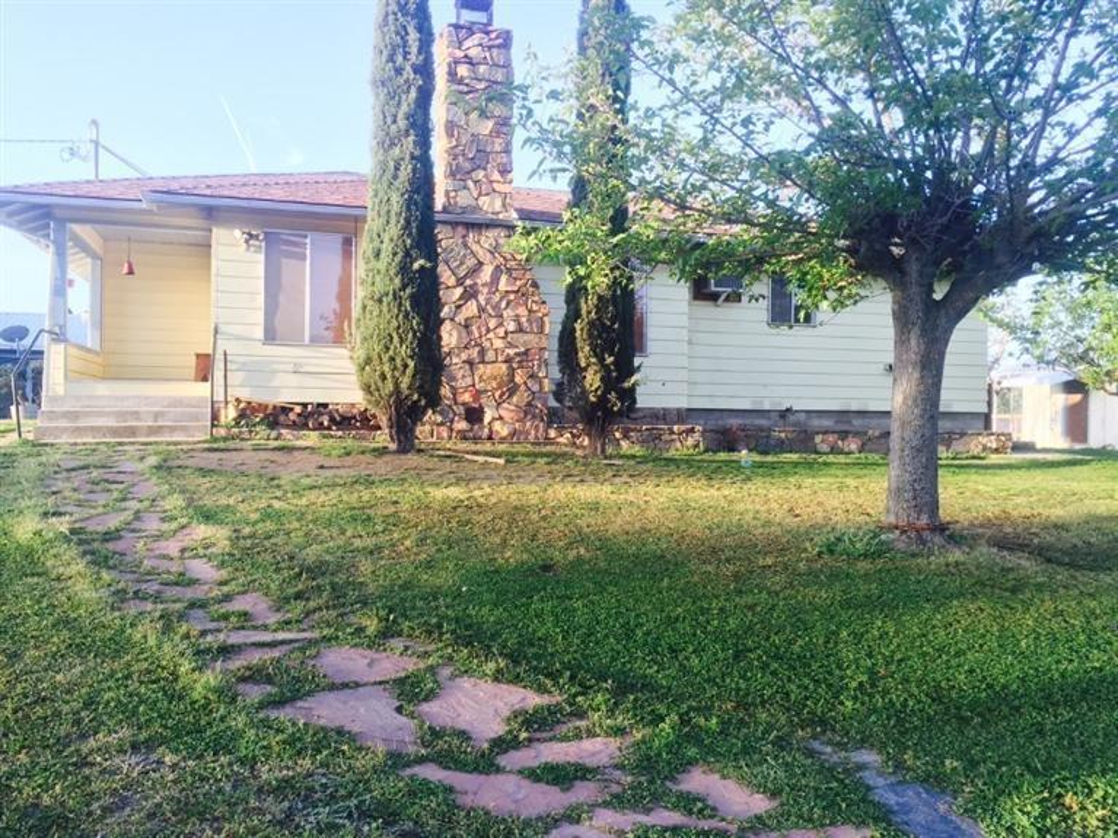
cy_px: 419
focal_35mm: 29
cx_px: 559
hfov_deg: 61.7
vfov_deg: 48.2
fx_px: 936
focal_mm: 4.15
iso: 32
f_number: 2.2
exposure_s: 1/120
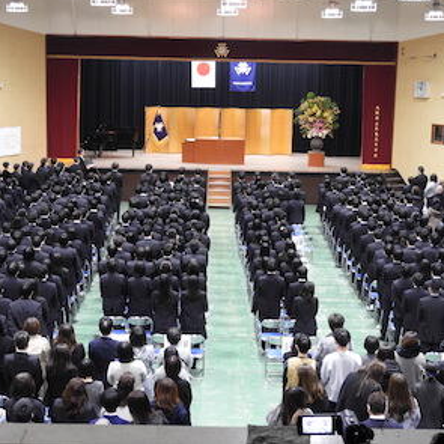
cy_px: 220
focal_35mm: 66
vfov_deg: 26.1
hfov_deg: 26.1
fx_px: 958
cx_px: 215
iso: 400
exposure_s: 1/13
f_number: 4
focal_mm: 9.9
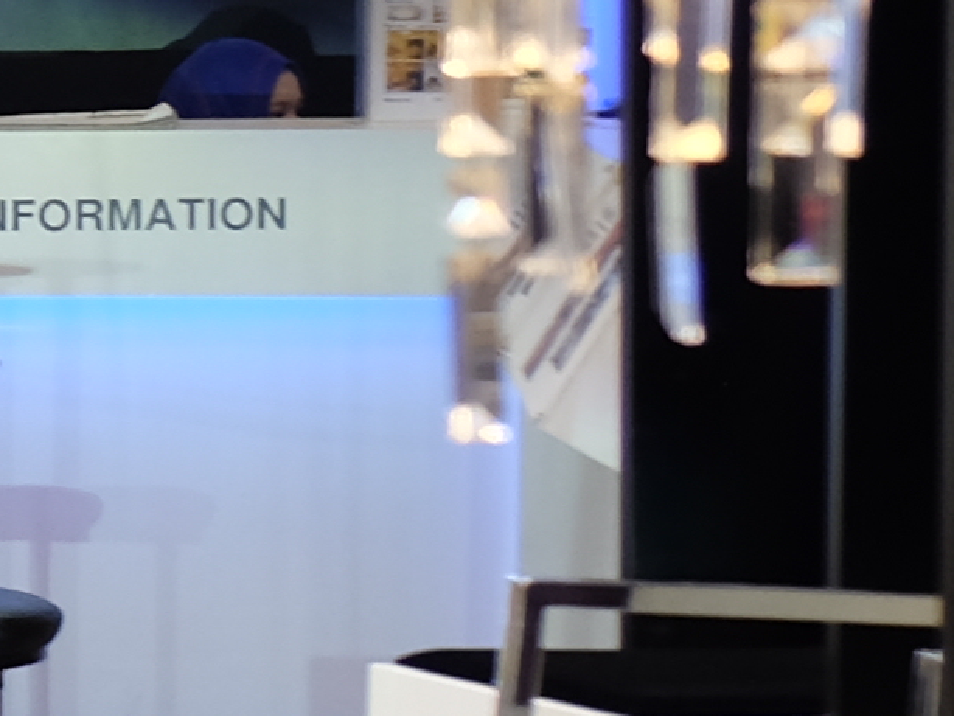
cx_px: -2296
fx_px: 6341
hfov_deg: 7.2
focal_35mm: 230
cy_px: 464
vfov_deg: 6.5
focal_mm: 20.1
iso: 400
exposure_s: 1/38
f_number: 3.6
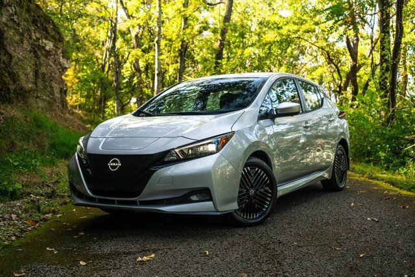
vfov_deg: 29.3
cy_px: 138
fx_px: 530
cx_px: 208
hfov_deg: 42.7
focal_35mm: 46
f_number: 4
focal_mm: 46
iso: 1600
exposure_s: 1/500
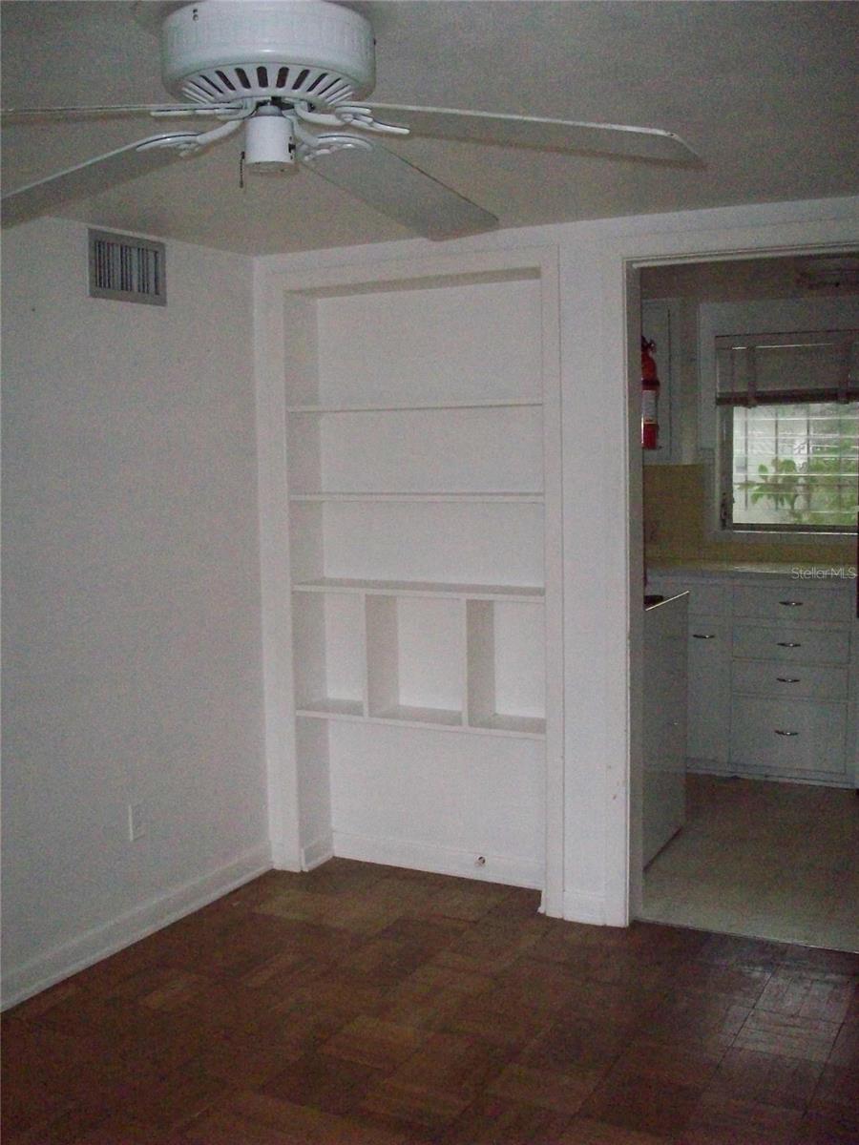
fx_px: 1224
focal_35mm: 37
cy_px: 572
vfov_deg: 50.1
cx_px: 430
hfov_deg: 38.7
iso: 800
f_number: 2.8
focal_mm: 6.2
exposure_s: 1/128
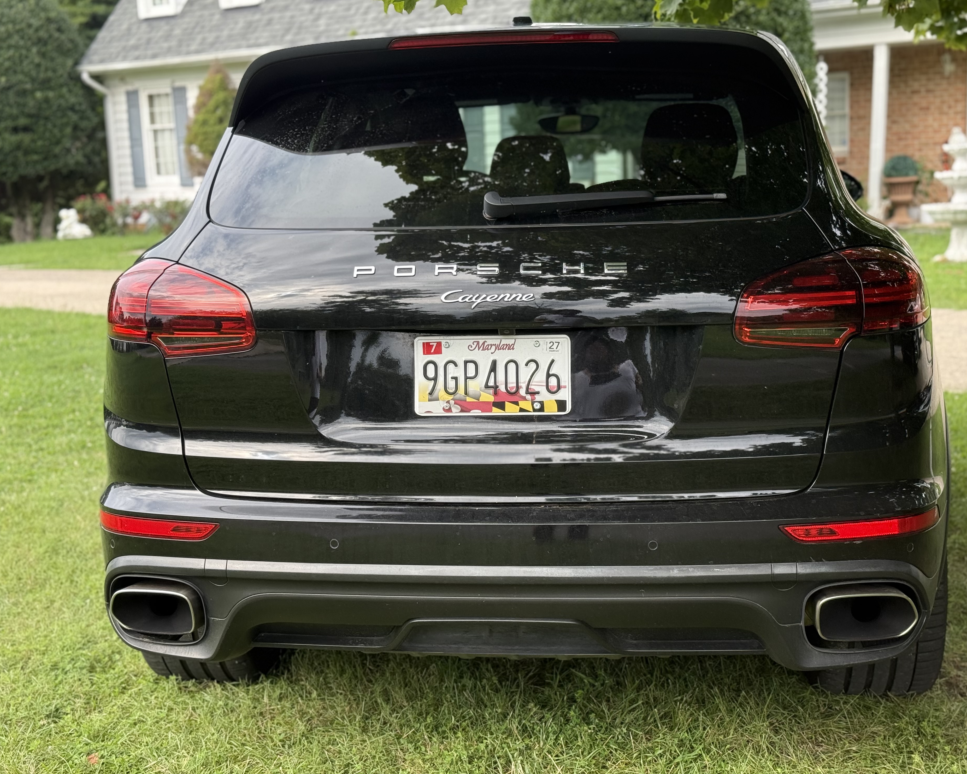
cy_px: 386
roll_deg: +2.9
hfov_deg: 36.6
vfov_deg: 29.7
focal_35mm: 51
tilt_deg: -8.9
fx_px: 1460
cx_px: 511
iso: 80
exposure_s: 1/669
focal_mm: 6.76
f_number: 1.78
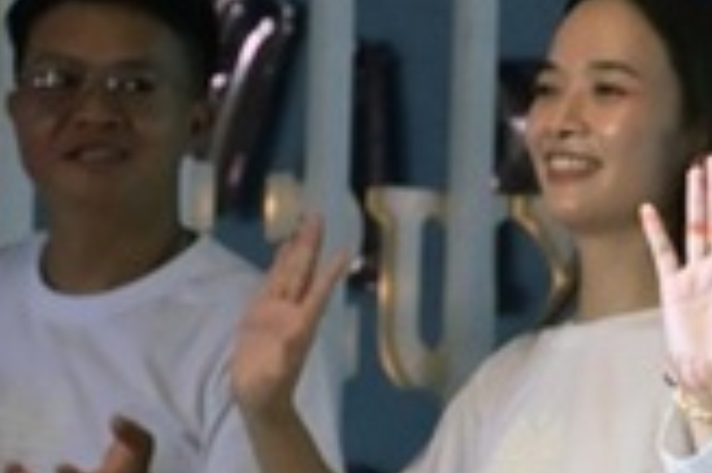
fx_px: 6263
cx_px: 1459
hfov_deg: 6.3
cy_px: 375
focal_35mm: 317
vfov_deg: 4.3
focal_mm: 52
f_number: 4
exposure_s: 1/500
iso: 3200
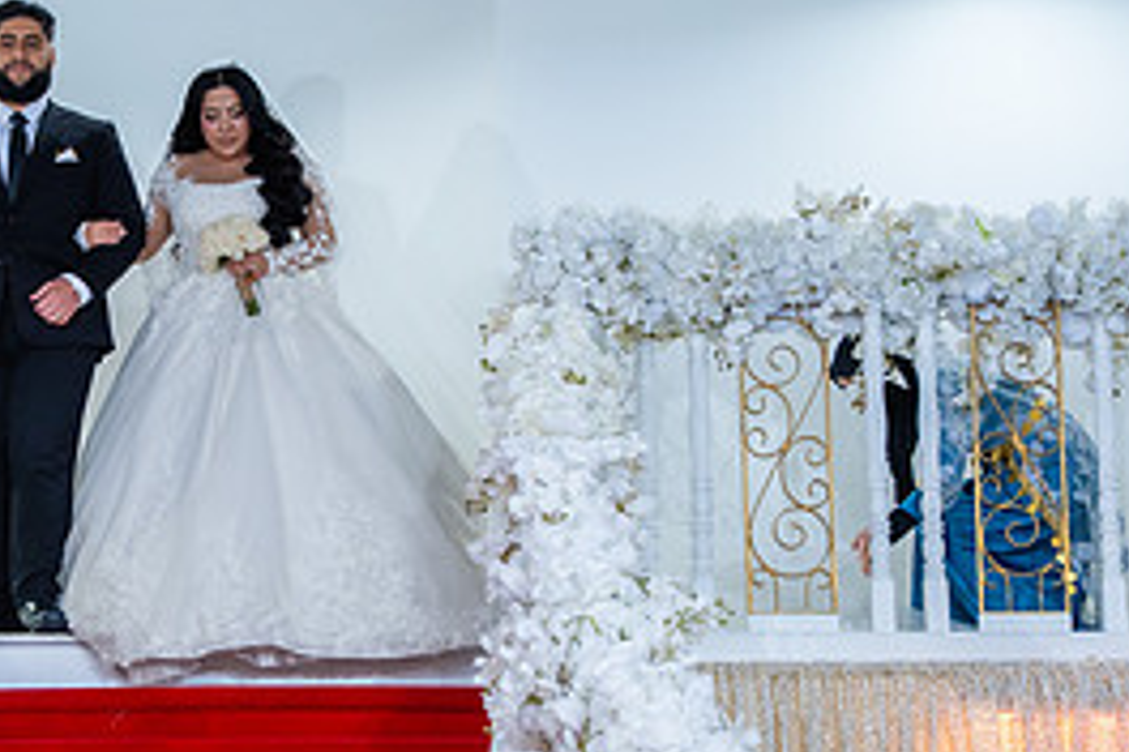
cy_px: 511
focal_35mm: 154
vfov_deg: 8.9
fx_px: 4829
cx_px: 141
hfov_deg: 13.2
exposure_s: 1/160
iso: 800
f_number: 2.8
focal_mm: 70
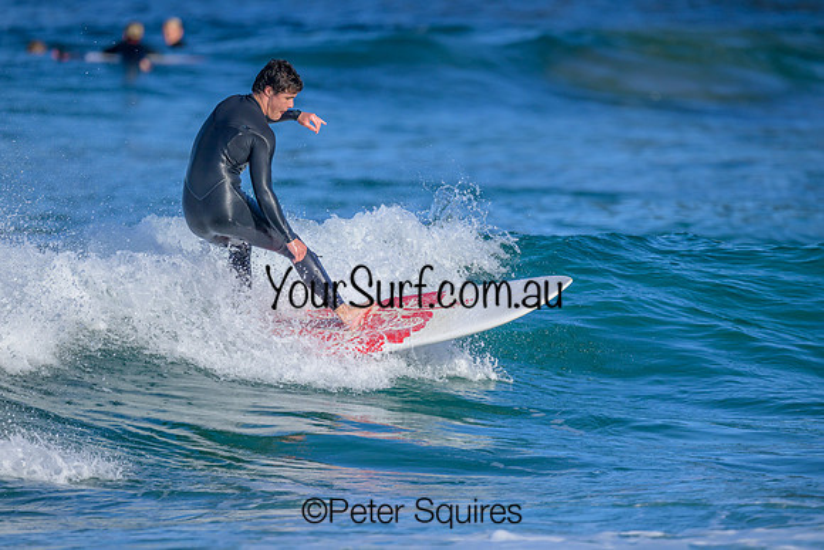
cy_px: 283
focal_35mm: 824
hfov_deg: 2.5
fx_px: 18855
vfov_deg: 1.7
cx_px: 424
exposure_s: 1/2000
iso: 360
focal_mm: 800
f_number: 6.3
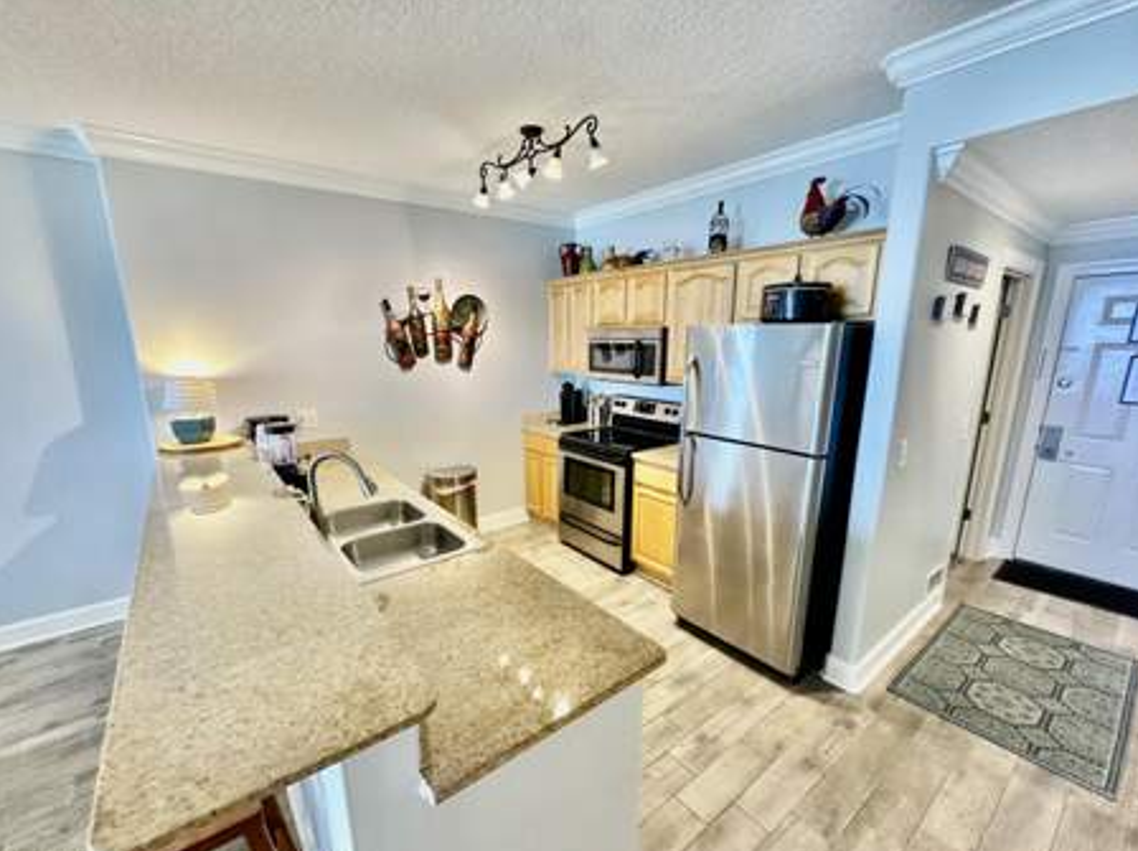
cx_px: 561
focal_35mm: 15
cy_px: 451
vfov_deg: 81.6
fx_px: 493
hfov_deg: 98.2
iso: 250
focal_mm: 2.22
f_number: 2.2
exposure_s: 1/60
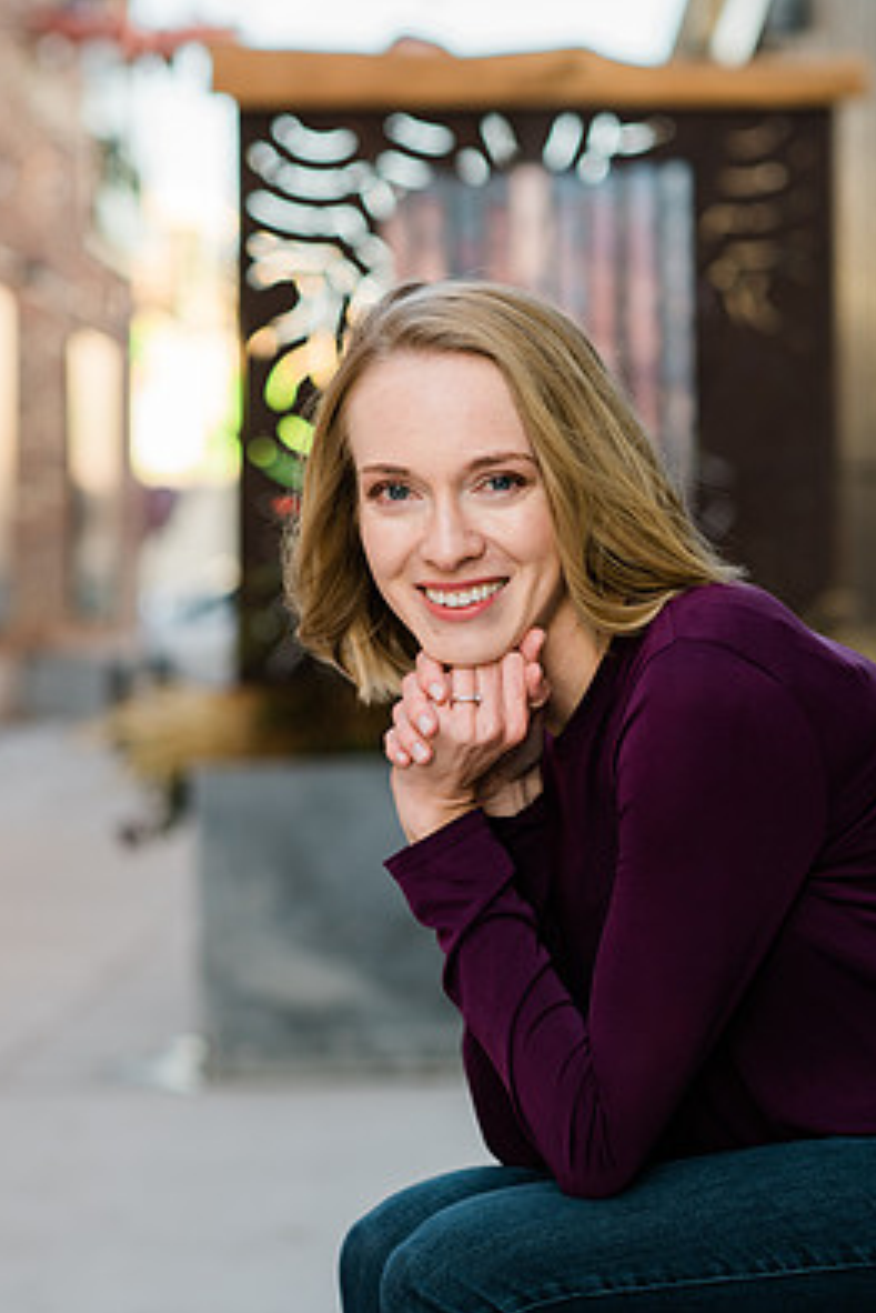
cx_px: 430
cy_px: 743
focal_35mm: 97
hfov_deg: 14.1
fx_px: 3537
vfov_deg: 21.0
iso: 200
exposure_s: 1/200
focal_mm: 85
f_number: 3.2
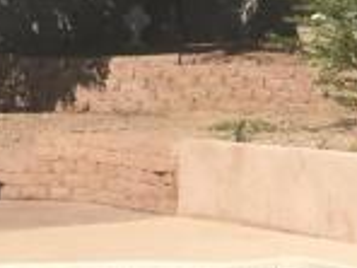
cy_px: -140
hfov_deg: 9.3
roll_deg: +0.4
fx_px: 2063
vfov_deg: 7.3
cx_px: 695
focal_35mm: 200
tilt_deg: +3.9
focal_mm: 4.15
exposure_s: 1/2639
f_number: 2.2
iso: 32
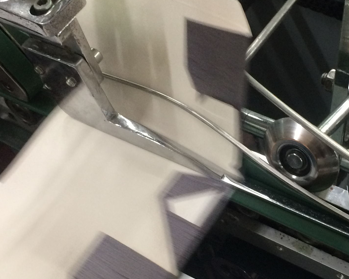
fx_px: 671
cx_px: 247
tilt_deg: -55.1
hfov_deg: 28.8
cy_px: 170
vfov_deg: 23.4
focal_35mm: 65
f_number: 2.2
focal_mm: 4.15
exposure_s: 1/33
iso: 125
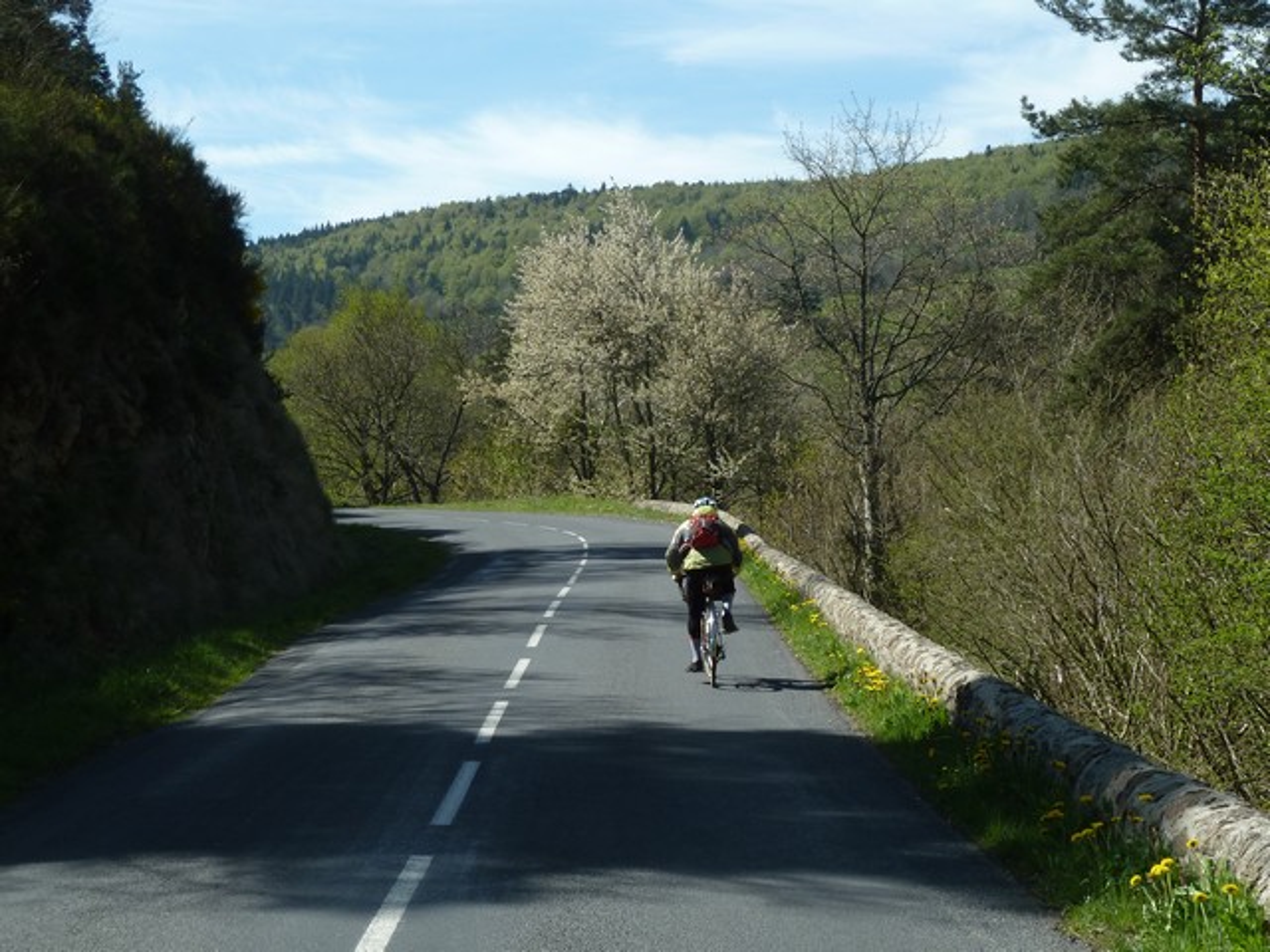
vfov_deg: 21.9
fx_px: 2458
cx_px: 635
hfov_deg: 29.0
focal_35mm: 67
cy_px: 476
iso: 80
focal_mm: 11
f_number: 4.1
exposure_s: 1/400
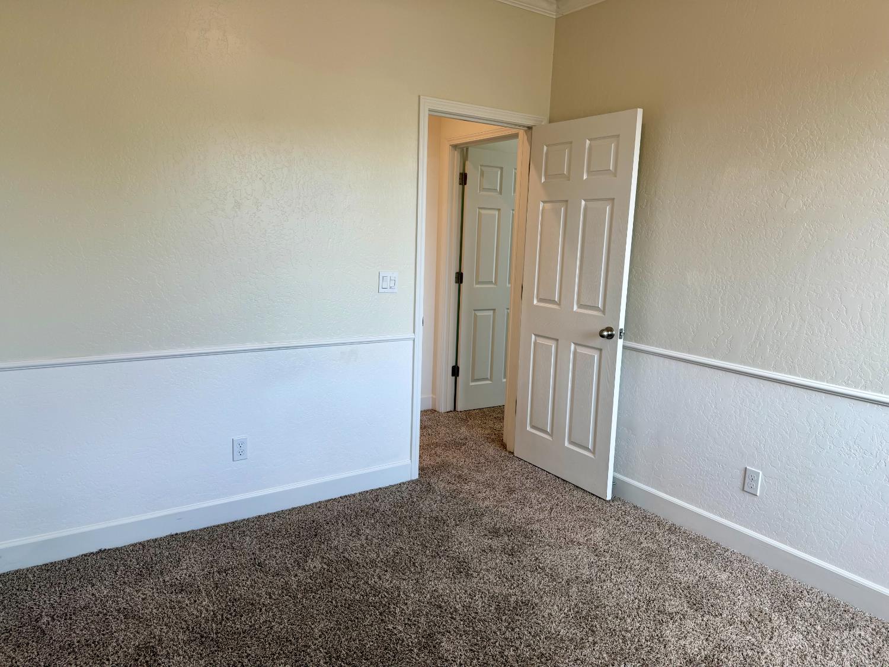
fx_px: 616
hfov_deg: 71.6
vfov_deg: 56.8
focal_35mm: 24
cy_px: 334
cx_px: 444
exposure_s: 1/120
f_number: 1.78
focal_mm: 6.76
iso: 64
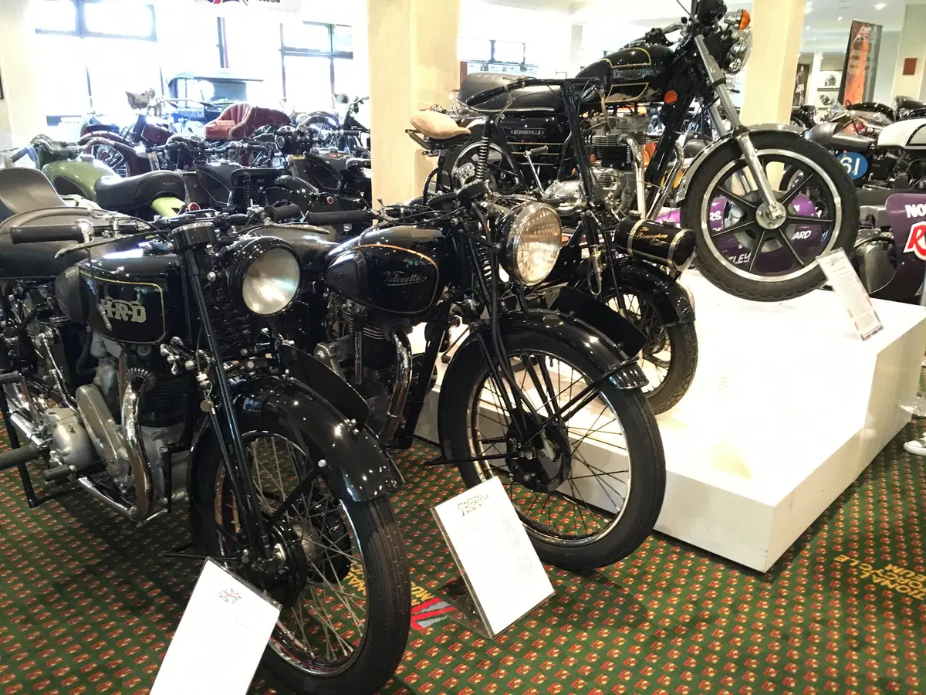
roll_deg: -1.2
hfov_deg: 61.7
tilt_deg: -16.8
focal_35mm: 29
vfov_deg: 48.2
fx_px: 776
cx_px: 463
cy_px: 348
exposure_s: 1/17
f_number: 2.2
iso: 250
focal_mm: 4.15
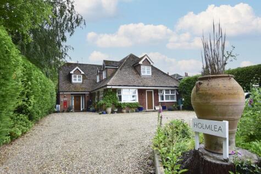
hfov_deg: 81.2
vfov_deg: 59.5
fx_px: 152
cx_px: 130
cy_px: 87
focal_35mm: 21
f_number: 8
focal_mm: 14
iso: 640
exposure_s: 1/200
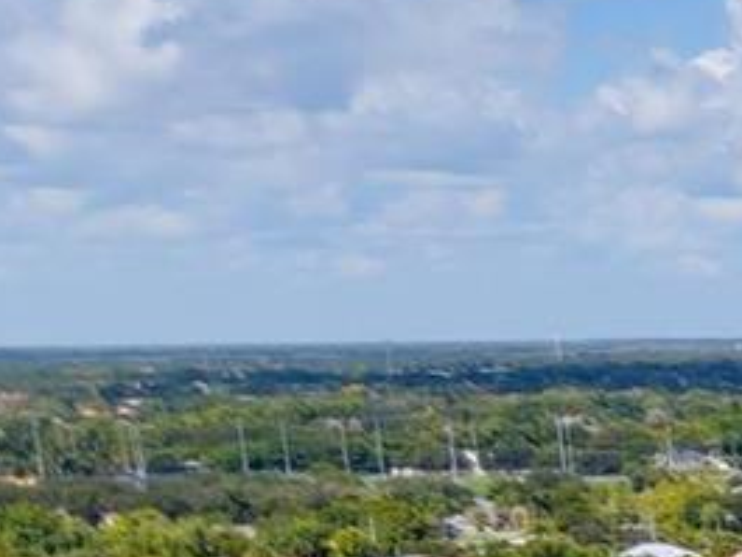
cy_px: 1413
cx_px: 1686
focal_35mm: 145
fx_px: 3110
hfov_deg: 11.6
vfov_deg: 9.0
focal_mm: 4.5
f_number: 2.8
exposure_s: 1/350
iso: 100
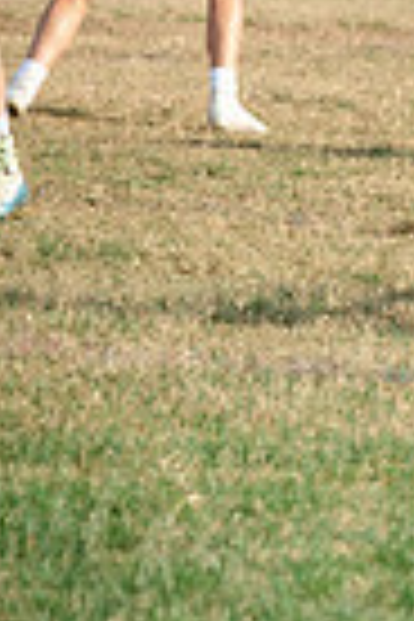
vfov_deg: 3.6
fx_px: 9797
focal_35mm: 568
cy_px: -151
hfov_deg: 2.4
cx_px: 1283
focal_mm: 135
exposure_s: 1/1600
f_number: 5
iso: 250
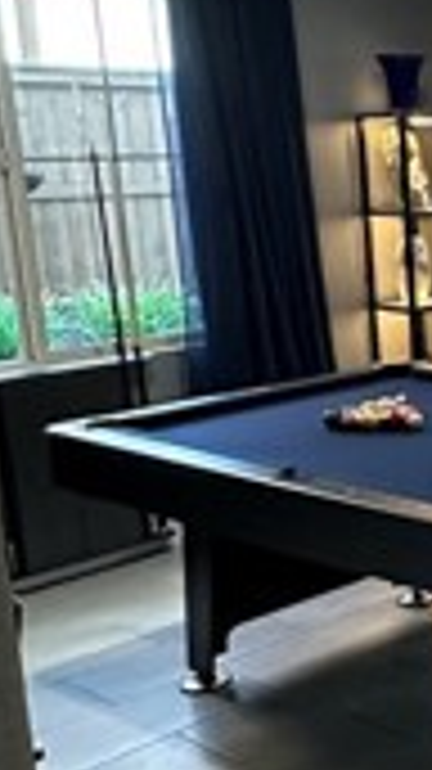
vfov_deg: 36.6
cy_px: 365
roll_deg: +0.1
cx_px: 819
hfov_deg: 16.8
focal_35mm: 57
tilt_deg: -10.0
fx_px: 1162
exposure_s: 1/60
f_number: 2.2
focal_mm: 2.22
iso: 400
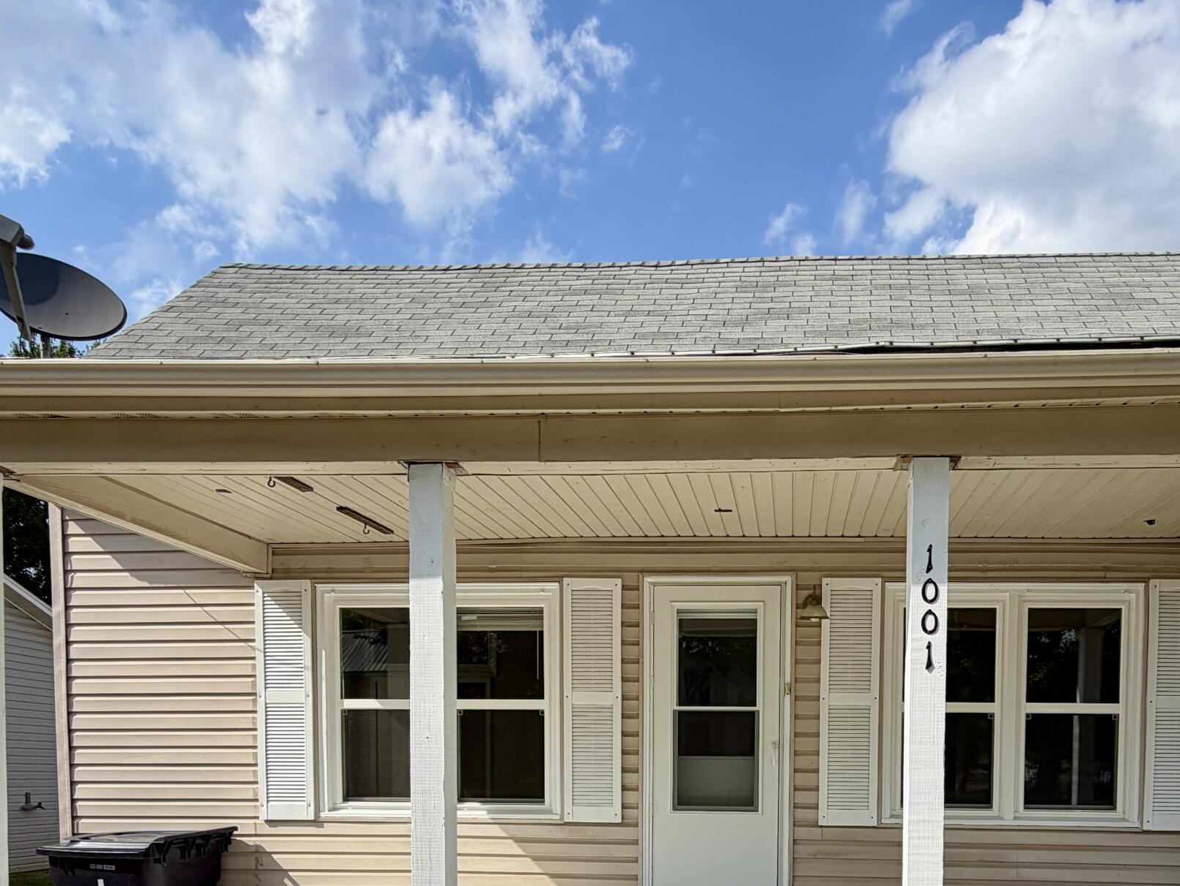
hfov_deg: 66.2
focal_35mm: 26
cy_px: 810
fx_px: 886
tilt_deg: -2.9
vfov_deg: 47.3
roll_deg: +0.2
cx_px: 746
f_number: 2.2
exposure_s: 1/1087
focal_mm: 2.22
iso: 20
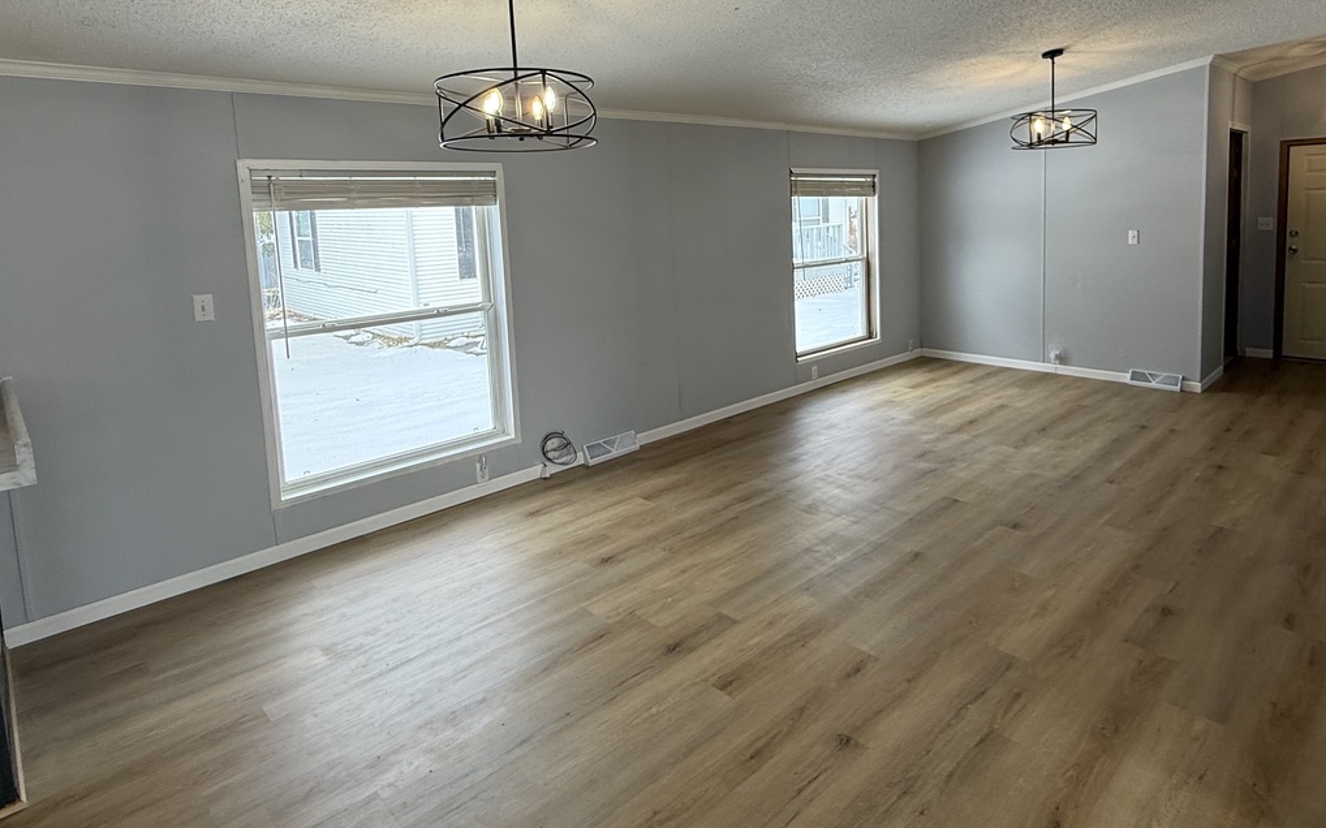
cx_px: 767
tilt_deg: -5.1
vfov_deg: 56.1
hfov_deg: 81.7
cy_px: 279
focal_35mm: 21
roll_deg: +2.3
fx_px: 759
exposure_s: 1/120
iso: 80
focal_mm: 2.22
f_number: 2.2
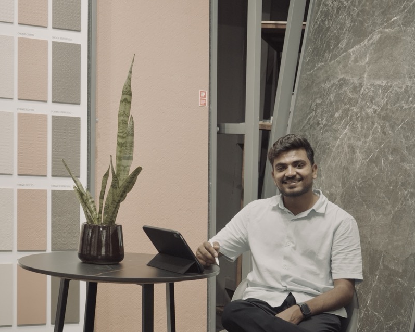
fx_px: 799
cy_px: 245
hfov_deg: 29.1
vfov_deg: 23.3
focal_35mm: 65
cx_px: 207
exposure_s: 1/200
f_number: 5.6
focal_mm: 46
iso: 6400
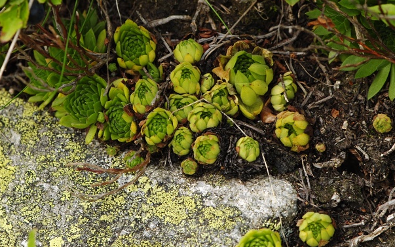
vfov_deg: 7.6
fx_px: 1859
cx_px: 158
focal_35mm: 173
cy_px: 94
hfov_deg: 12.1
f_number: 6.3
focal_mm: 85
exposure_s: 1/50
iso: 100
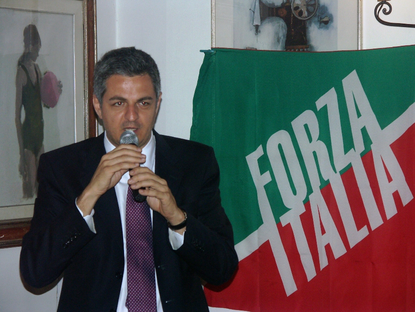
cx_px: 208
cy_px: 156
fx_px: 1798
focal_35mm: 150
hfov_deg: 13.2
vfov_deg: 9.9
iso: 200
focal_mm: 37.94
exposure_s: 1/160
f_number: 3.2
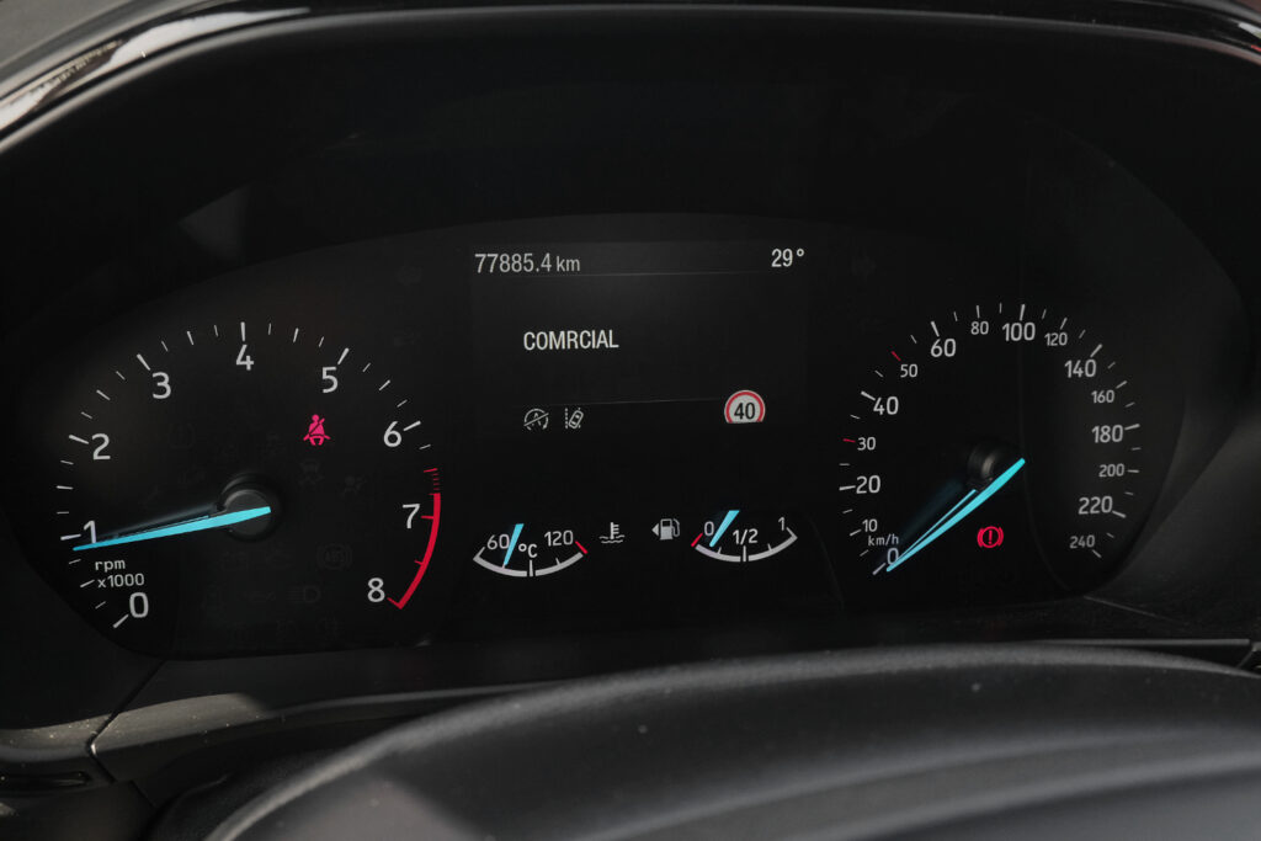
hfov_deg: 58.7
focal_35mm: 32
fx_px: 1121
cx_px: 630
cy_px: 420
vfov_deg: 41.1
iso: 2000
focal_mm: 21.5
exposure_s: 1/160
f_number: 9
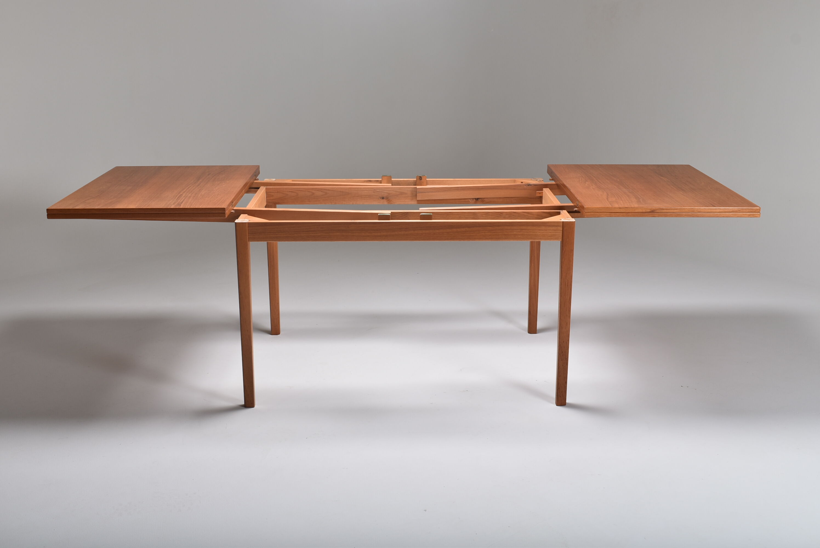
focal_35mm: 42
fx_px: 957
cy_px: 274
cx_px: 410
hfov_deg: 46.4
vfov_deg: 31.9
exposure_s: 1/200
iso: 100
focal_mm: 28
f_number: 11
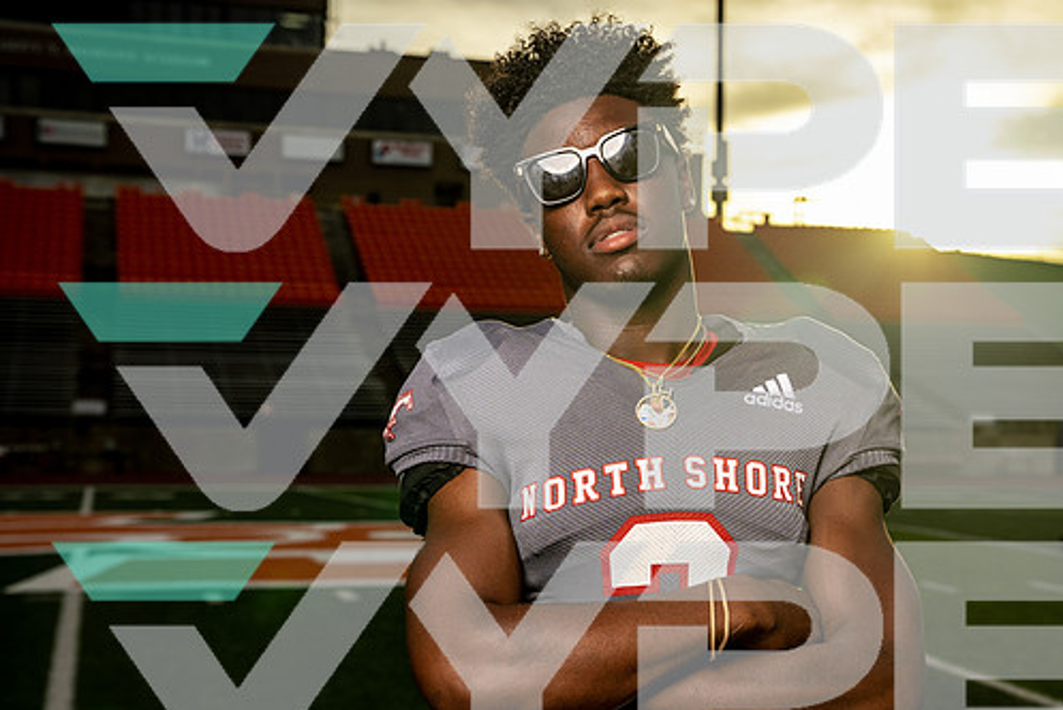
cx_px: 603
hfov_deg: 31.8
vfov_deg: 21.6
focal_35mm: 63
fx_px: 1861
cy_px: 397
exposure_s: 1/500
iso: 200
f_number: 5.6
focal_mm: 54
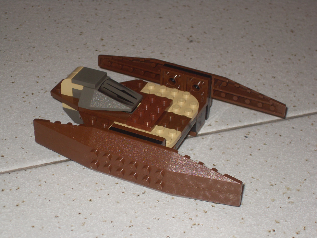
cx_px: 155
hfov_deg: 22.3
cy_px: 122
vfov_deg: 16.8
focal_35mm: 88
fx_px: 806
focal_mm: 13.5
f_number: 4.4
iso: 100
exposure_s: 1/90
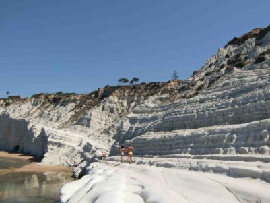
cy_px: 104
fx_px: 281
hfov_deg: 51.3
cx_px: 140
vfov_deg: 39.7
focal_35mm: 36
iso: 64
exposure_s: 1/200
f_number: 8.4
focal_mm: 6.1
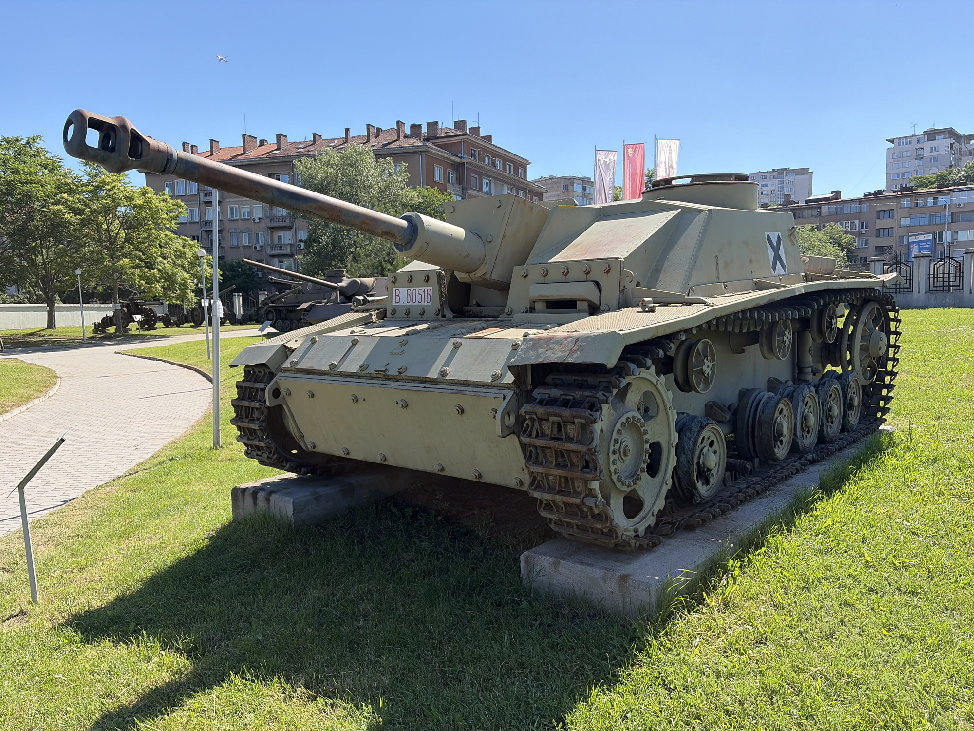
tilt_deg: -4.4
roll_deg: +1.3
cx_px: 487
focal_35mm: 26
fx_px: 732
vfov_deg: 53.1
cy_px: 366
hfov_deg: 67.3
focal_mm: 5.96
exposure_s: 1/2075
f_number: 1.6
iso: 64
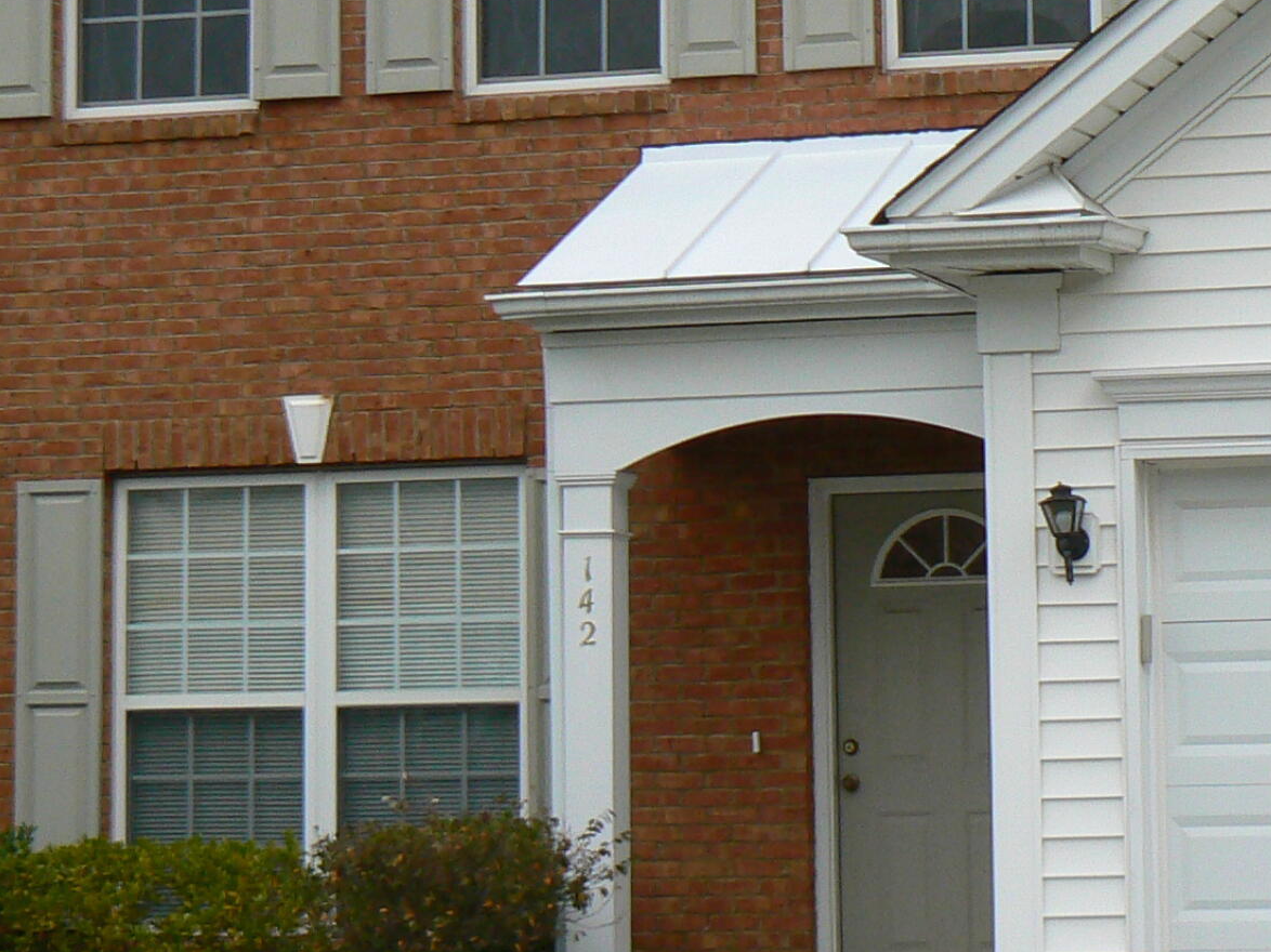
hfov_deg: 14.3
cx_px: 878
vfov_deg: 10.7
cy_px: 128
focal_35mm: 138
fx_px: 5066
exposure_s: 1/1000
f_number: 2.8
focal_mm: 8.9
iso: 100
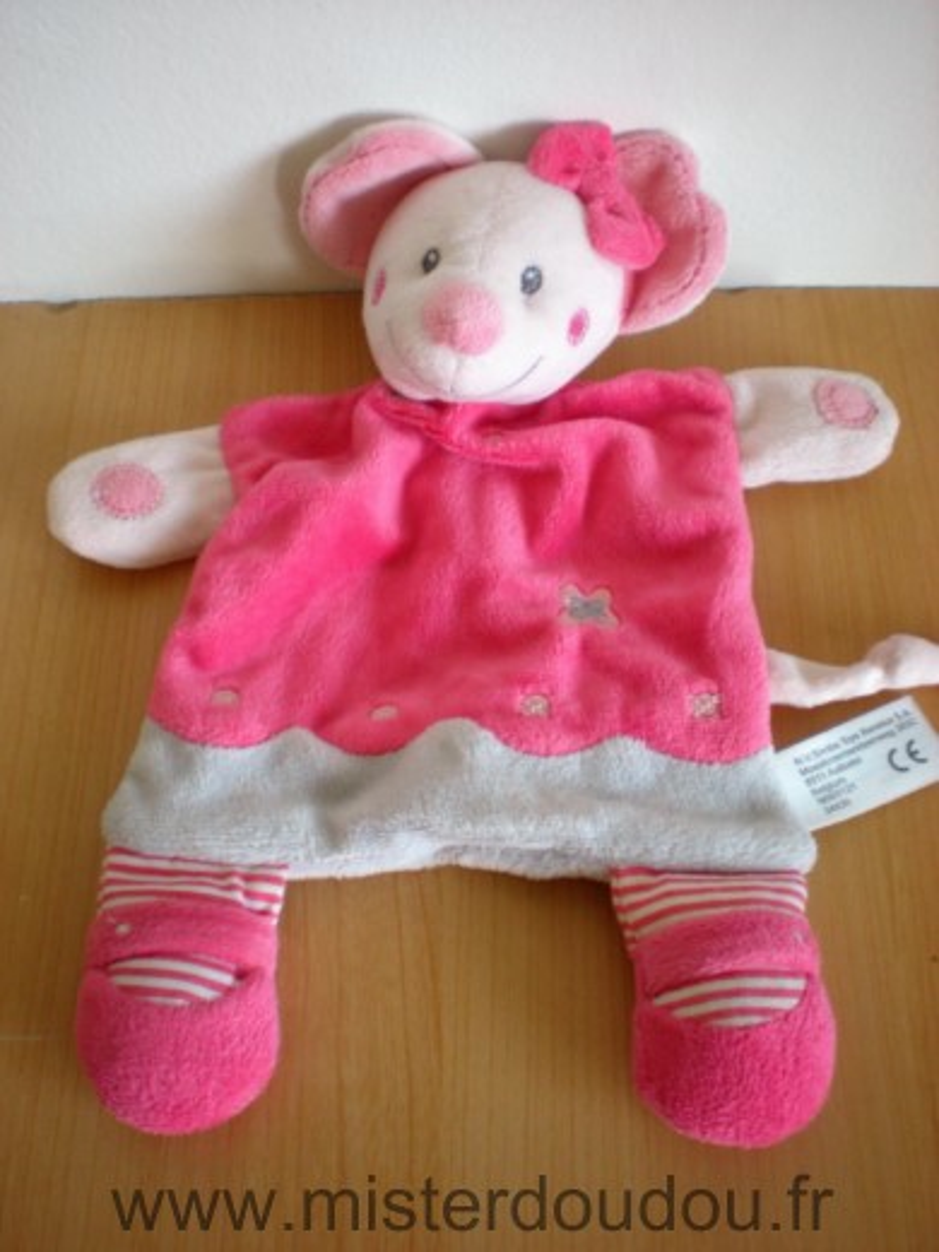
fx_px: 1374
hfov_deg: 37.7
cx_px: 470
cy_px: 626
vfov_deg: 49.0
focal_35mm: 38
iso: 200
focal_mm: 6.3
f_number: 3.1
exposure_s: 1/38.1
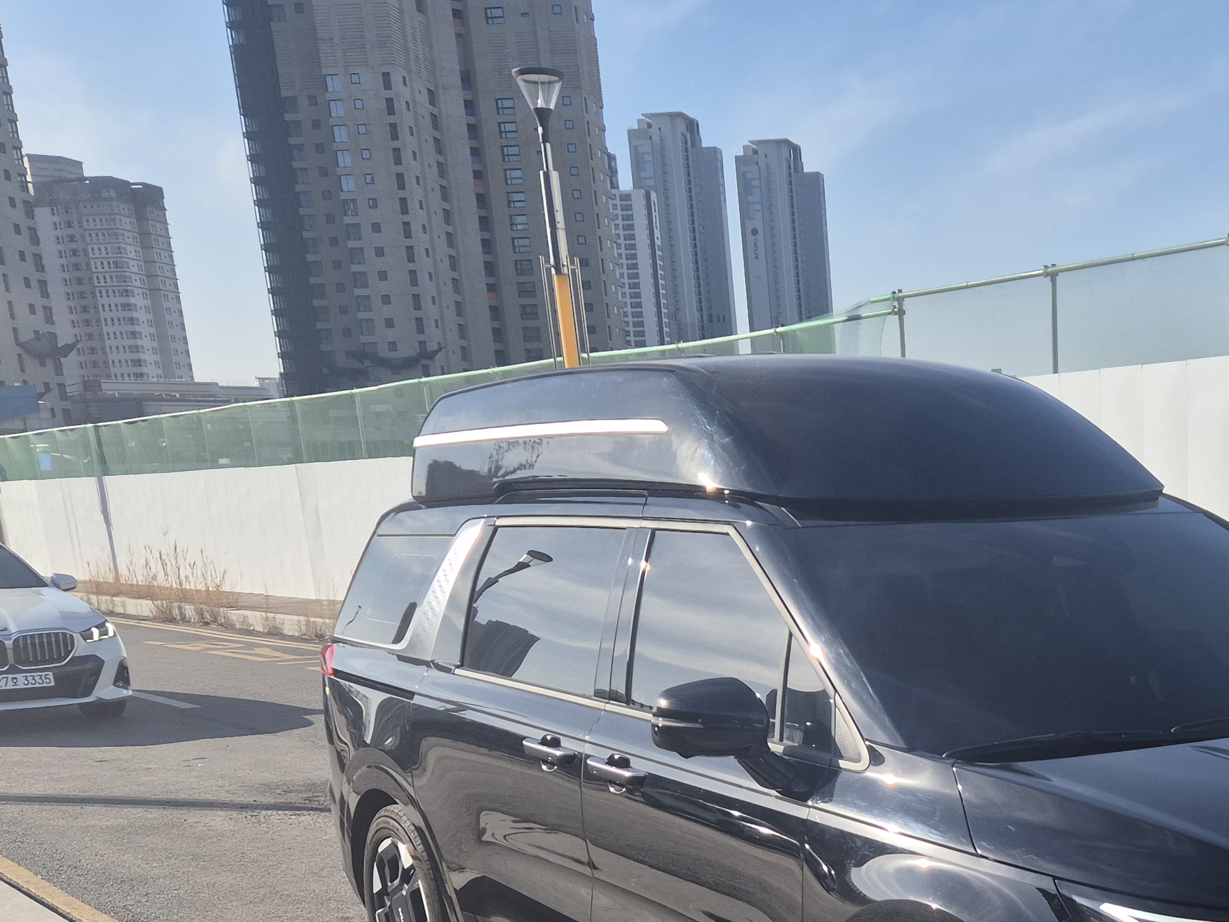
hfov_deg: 34.9
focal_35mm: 52
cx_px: 1081
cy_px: 1019
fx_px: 1846
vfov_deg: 25.9
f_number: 1.8
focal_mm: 5.4
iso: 25
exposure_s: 1/1488
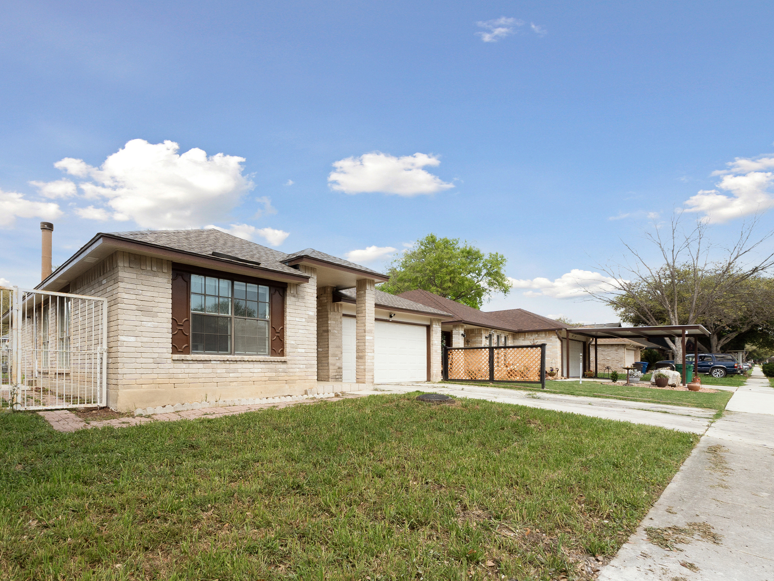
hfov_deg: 90.3
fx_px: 380
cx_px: 325
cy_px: 298
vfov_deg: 74.7
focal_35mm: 17
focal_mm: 10
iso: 400
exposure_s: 1/320
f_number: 8
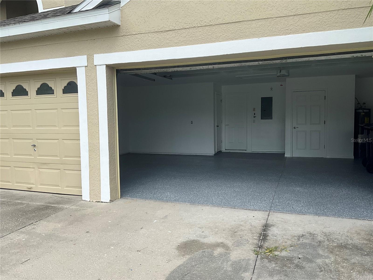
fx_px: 312
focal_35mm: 29
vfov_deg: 48.2
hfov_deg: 61.7
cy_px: 140
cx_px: 186
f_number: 1.8
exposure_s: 1/944
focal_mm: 3
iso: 25
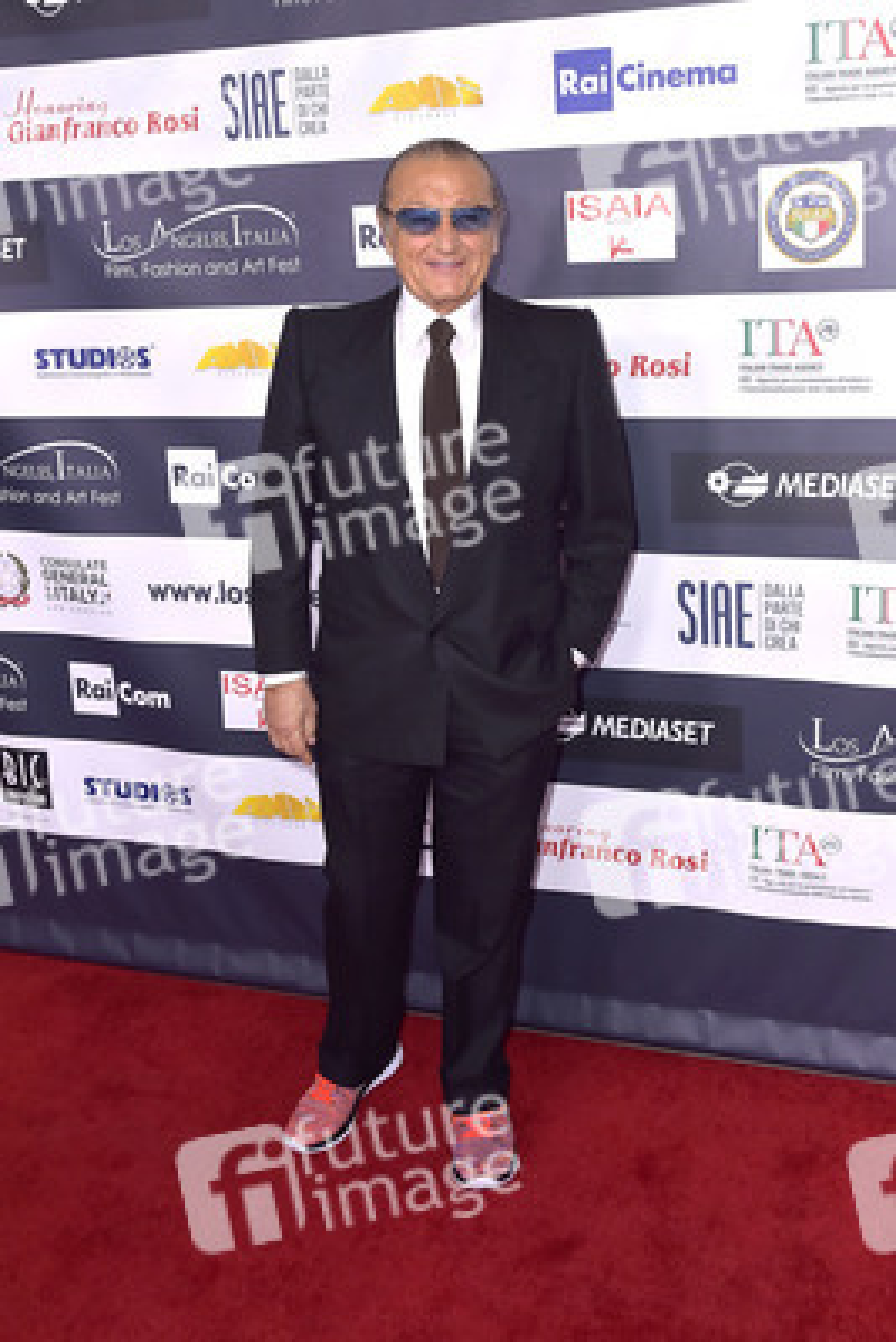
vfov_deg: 58.7
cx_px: 448
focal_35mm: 32
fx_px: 1194
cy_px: 671
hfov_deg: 41.1
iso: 500
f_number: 6.3
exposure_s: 1/320
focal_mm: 32
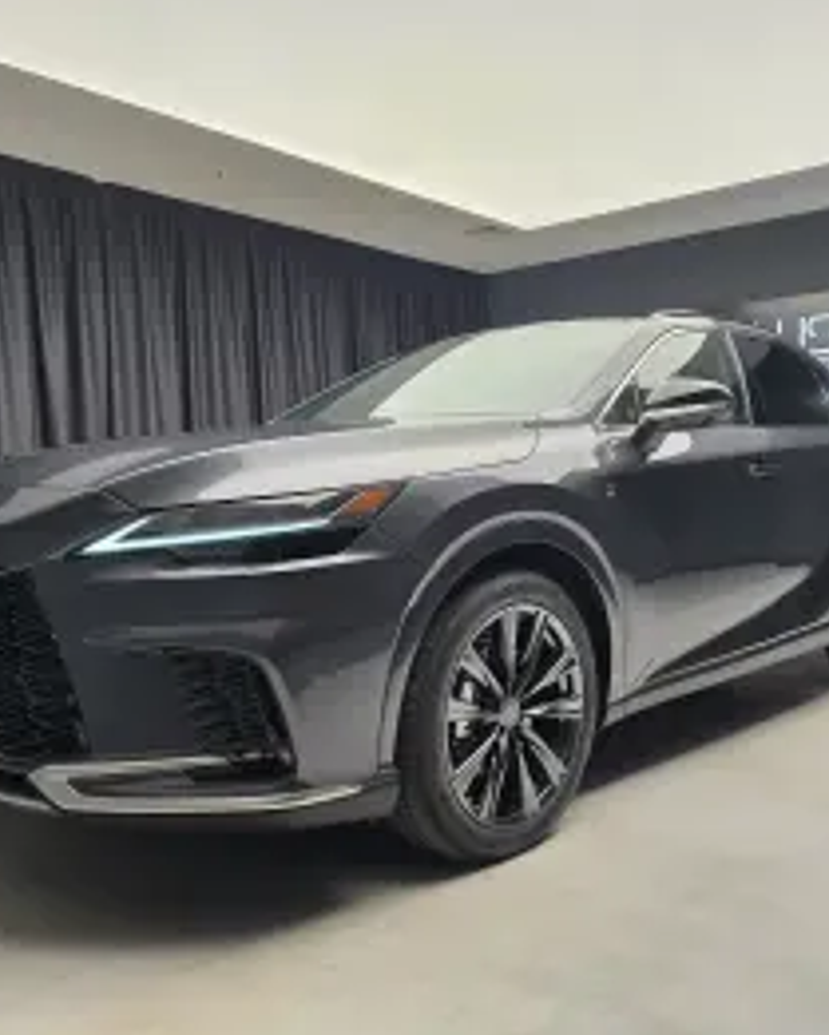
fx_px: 950
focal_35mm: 31
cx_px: 464
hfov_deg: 47.0
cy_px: 512
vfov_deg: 57.2
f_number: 1.7
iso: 50
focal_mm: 6.3
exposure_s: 1/50
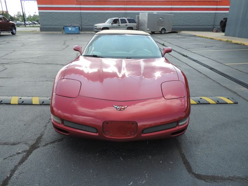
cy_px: 93
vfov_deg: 56.8
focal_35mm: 24
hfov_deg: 71.6
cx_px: 124
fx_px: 172
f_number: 3
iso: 80
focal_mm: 4.3
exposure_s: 1/400
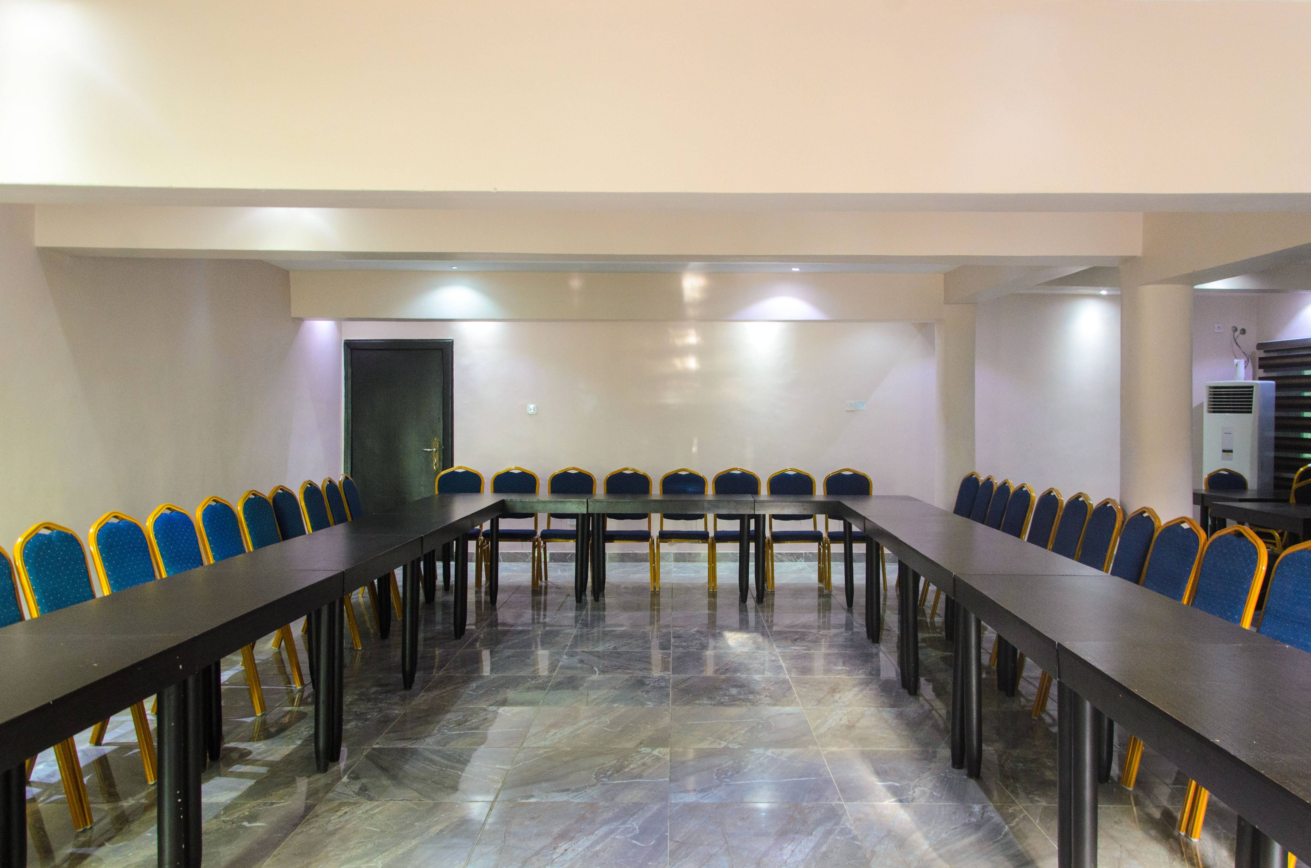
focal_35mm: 27
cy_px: 434
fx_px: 981
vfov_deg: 47.7
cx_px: 656
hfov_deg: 67.5
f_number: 6.3
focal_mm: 18
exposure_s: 1/30
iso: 1250
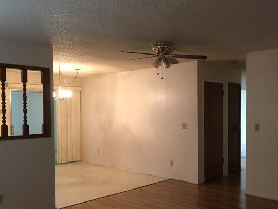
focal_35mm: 36
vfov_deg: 39.5
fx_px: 289
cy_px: 123
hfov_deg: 51.1
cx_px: 164
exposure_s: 1/30
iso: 160
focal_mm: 4.15
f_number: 2.2
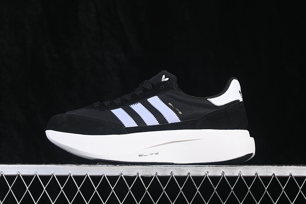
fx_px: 637
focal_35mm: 75
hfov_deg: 27.0
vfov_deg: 18.2
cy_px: 102
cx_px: 153
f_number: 6.3
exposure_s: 1/50
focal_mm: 50
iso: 160
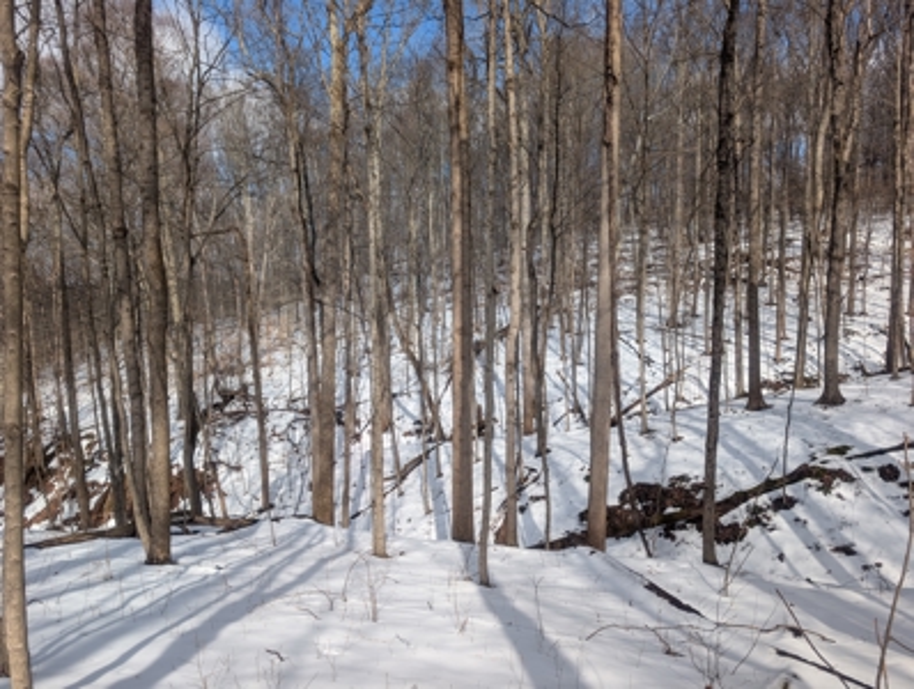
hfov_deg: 71.5
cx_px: 457
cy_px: 344
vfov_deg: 57.0
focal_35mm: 24
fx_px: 635
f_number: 1.68
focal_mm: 6.9
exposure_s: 1/827
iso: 20
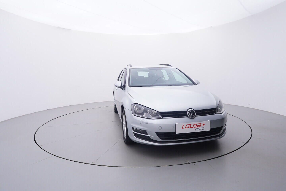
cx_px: 143
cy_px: 96
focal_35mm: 22
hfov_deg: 77.3
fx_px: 179
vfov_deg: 56.2
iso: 200
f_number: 5
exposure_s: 1/80
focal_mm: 15
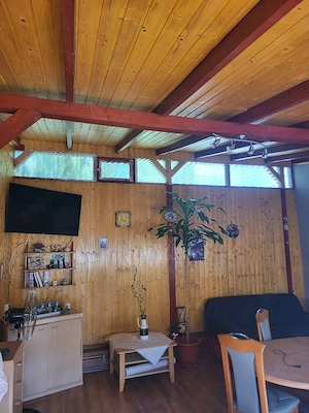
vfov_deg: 67.3
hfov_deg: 53.1
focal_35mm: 26
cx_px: 154
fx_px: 309
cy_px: 206
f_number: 1.8
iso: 160
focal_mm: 5.4
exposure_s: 1/101
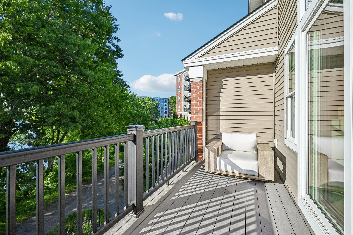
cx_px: 176
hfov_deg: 96.7
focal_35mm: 16
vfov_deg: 73.7
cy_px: 118
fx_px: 157
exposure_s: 1/1250
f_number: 8
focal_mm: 16
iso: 400
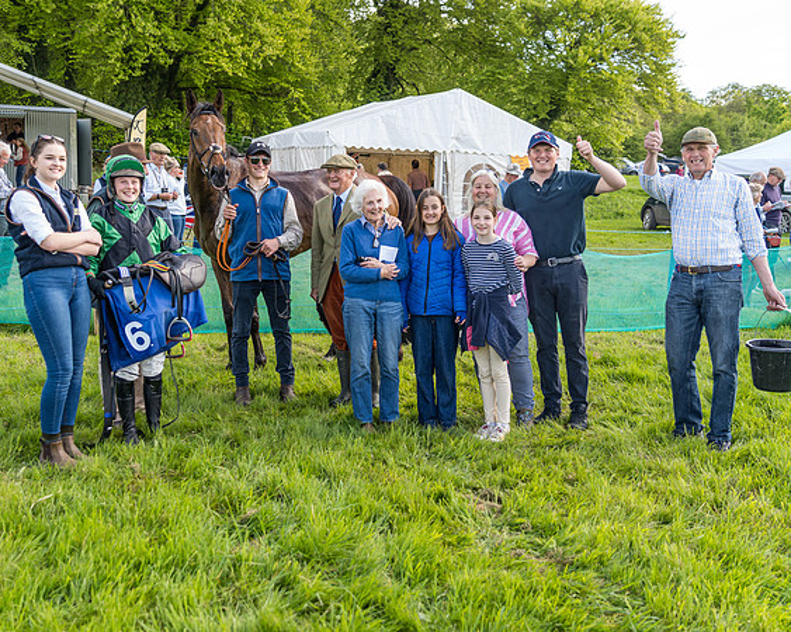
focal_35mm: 38
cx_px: 323
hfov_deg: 47.4
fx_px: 896
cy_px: 316
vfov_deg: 38.9
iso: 50
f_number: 4
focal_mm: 34
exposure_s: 1/125
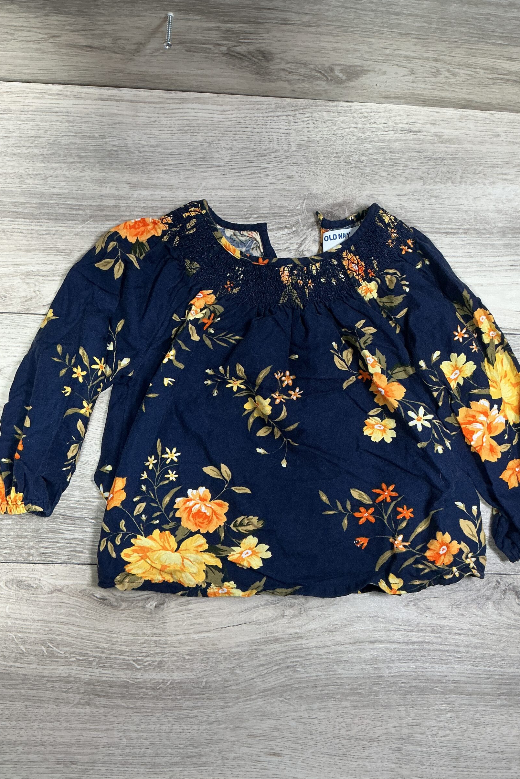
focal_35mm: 32
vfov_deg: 58.7
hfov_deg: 41.1
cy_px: 395
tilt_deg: -83.6
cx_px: 281
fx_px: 693
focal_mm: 3
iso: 100
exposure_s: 1/50
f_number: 1.8
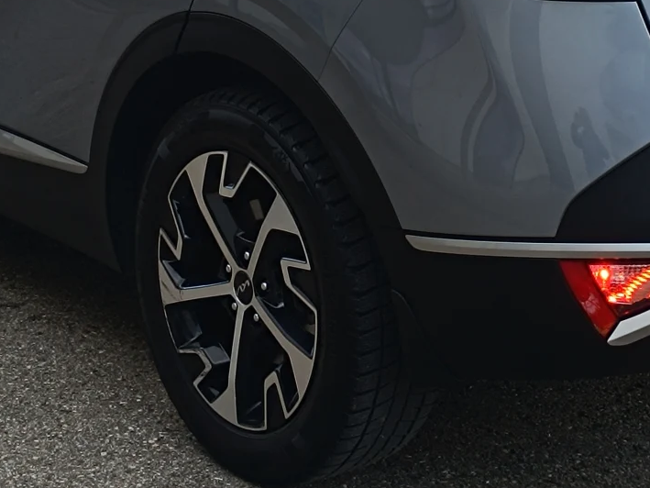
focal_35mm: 65
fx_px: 1221
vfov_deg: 21.4
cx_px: 379
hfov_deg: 29.8
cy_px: -58
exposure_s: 1/332
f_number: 1.88
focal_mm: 5.59
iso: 52
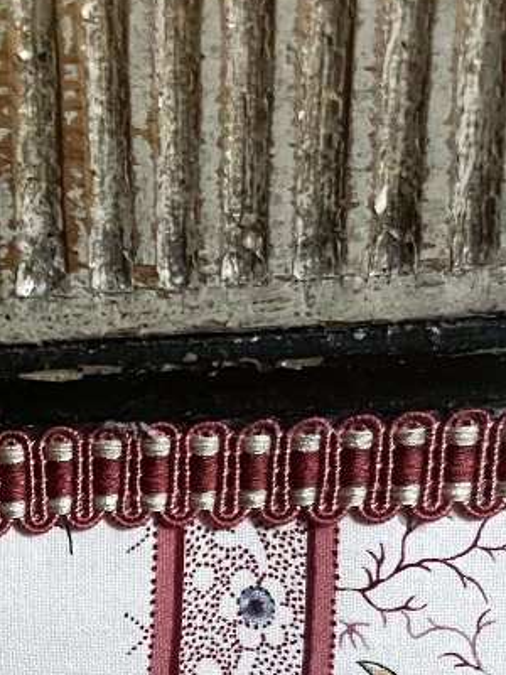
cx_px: -189
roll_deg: +7.5
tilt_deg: -25.1
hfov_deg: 17.5
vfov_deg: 23.5
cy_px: 746
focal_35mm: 78
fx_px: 1520
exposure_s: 1/50
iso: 400
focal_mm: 5.1
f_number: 1.6
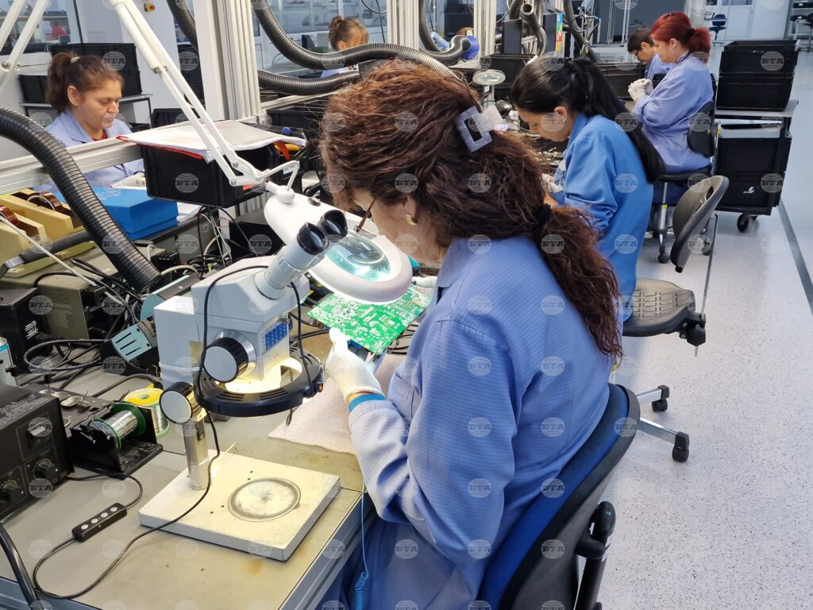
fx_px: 540
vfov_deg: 58.9
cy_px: 305
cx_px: 406
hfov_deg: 73.9
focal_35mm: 23
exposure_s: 1/100
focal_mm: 6.4
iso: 64
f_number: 1.8
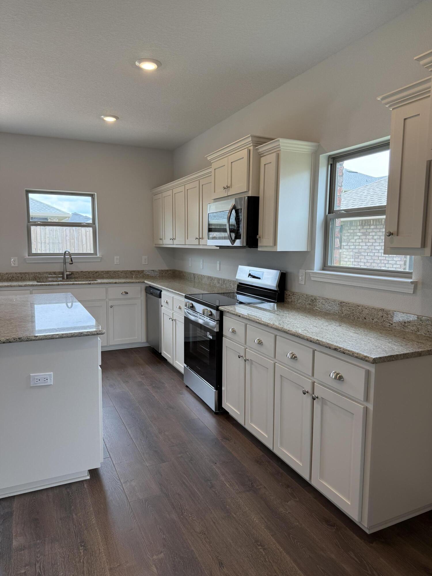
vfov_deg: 71.6
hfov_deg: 56.8
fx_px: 399
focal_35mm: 24
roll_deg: -0.7
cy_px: 288
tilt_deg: -6.5
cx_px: 216
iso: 125
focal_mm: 6.76
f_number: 1.78
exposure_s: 1/232
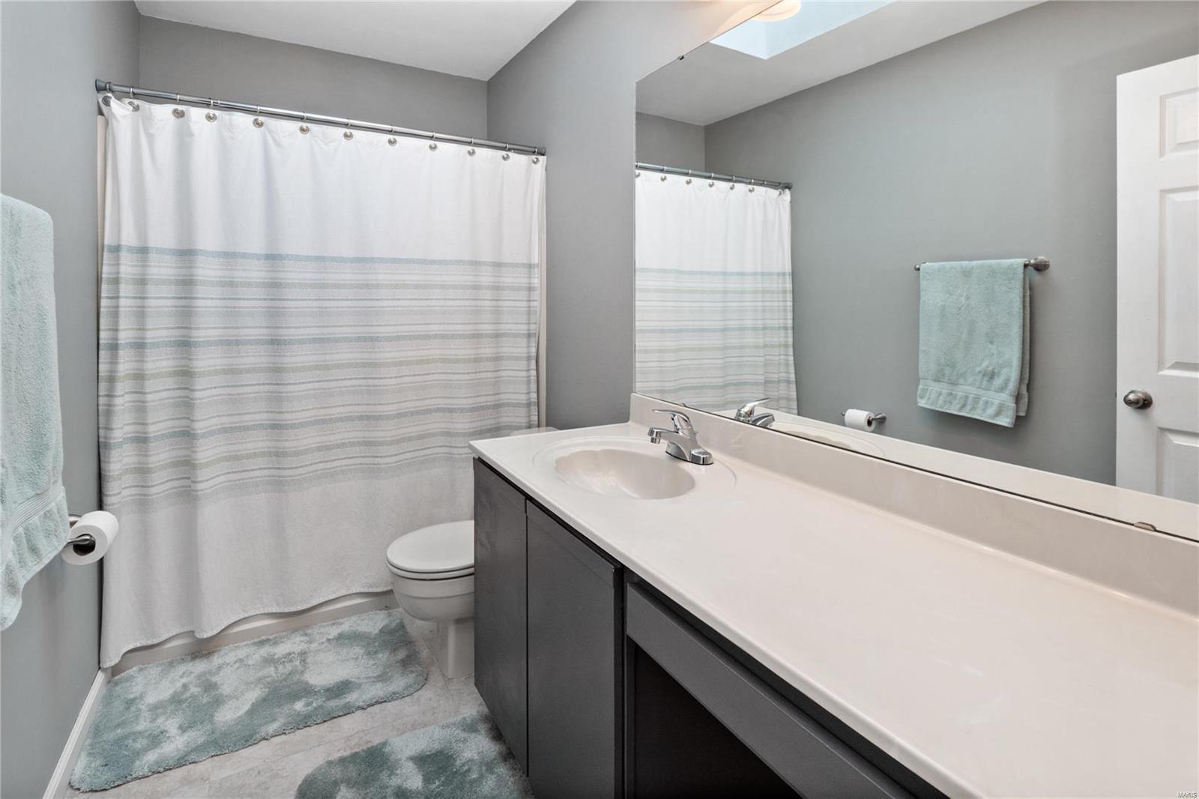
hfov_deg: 96.7
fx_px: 533
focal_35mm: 16
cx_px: 600
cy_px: 400
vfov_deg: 73.7
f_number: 10
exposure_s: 1/4
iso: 400
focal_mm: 8
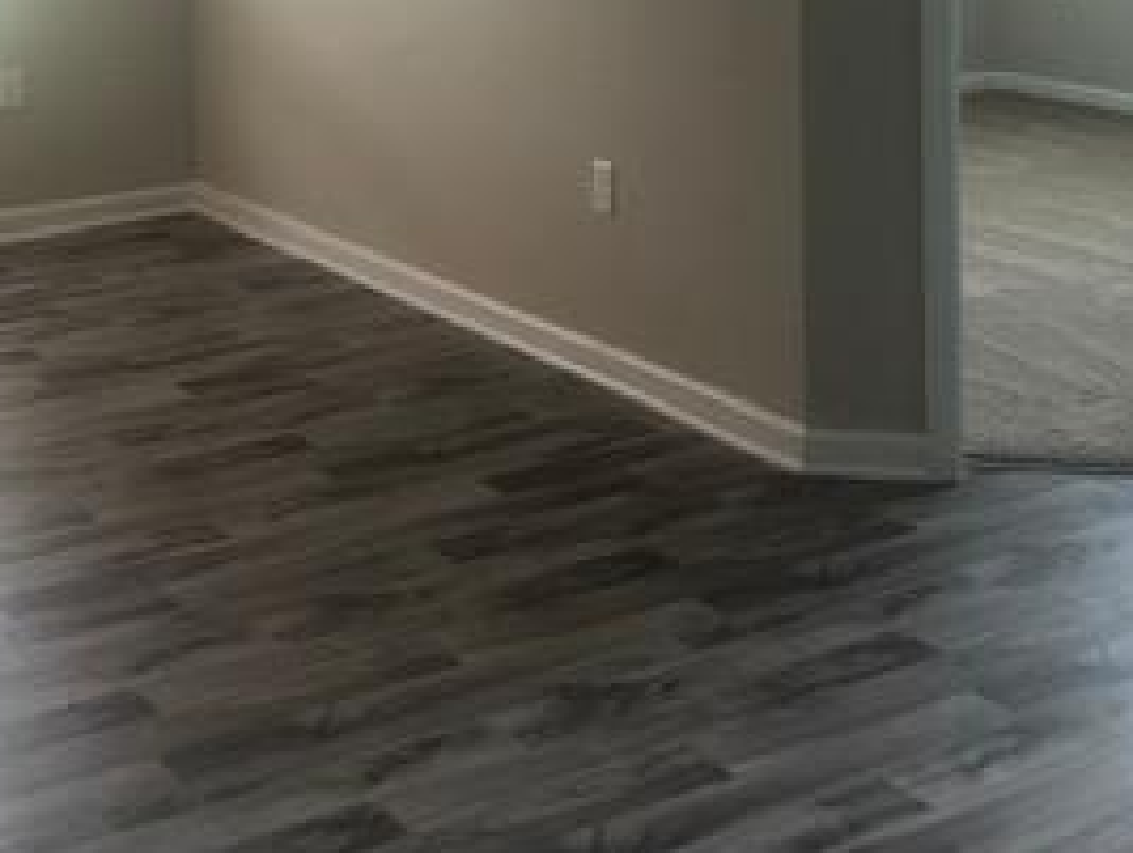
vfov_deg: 20.8
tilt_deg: -4.4
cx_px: 713
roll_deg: +0.5
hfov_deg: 28.8
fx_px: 2196
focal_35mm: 67
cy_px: -115
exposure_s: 1/30
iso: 40
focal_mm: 3.99
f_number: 1.8
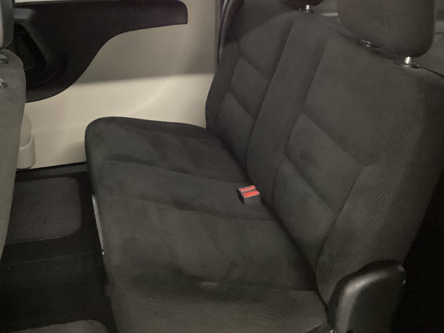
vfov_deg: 28.0
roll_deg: -0.2
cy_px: 131
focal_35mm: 52
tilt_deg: -23.3
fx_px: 667
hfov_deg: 36.8
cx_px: 206
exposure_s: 1/17
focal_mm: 3.3
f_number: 2.4
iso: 800
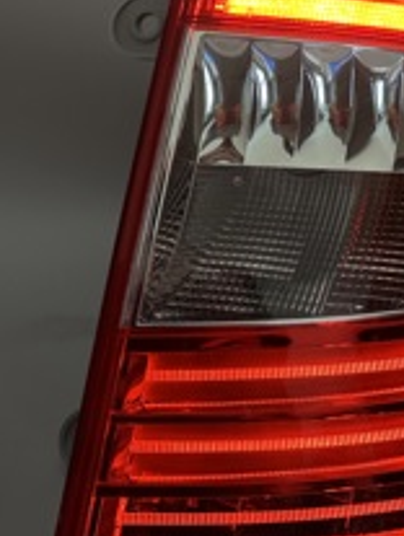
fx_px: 1148
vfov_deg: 26.2
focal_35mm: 74
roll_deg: +2.0
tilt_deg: -31.3
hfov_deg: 19.6
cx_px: 39
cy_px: 185
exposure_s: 1/122
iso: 50
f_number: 1.78
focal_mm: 6.86
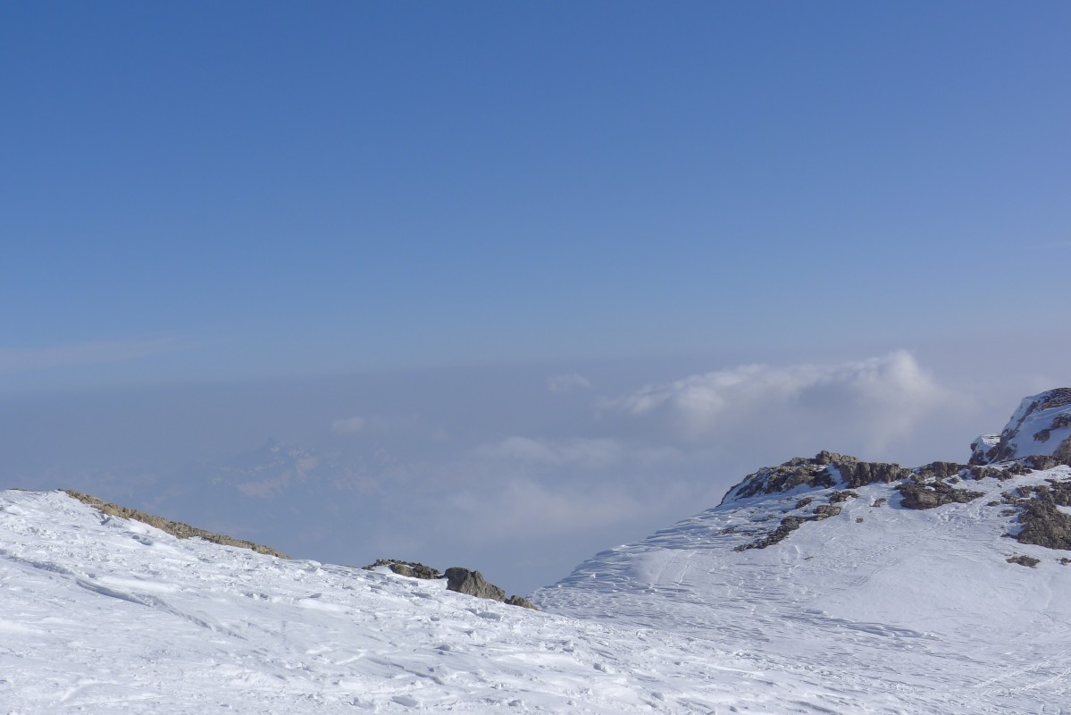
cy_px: 358
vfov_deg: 22.6
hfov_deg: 33.4
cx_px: 536
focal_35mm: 60
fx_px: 1785
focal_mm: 12.8
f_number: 5.6
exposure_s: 1/800
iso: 80
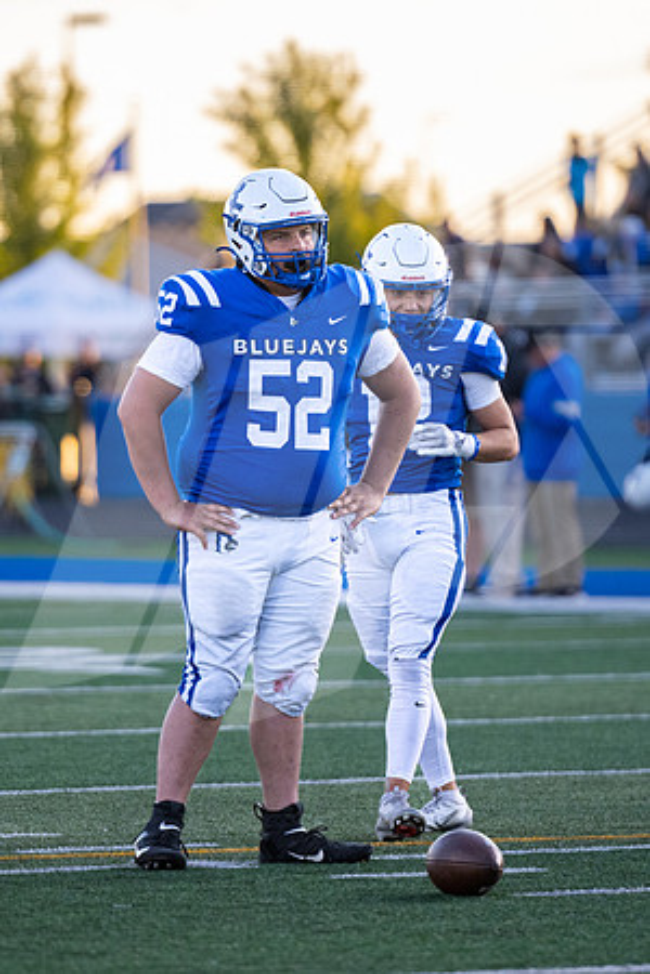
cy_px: 425
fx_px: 9309
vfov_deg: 6.0
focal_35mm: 344
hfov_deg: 4.0
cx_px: 249
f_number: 2.8
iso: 1250
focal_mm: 200
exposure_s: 1/1600
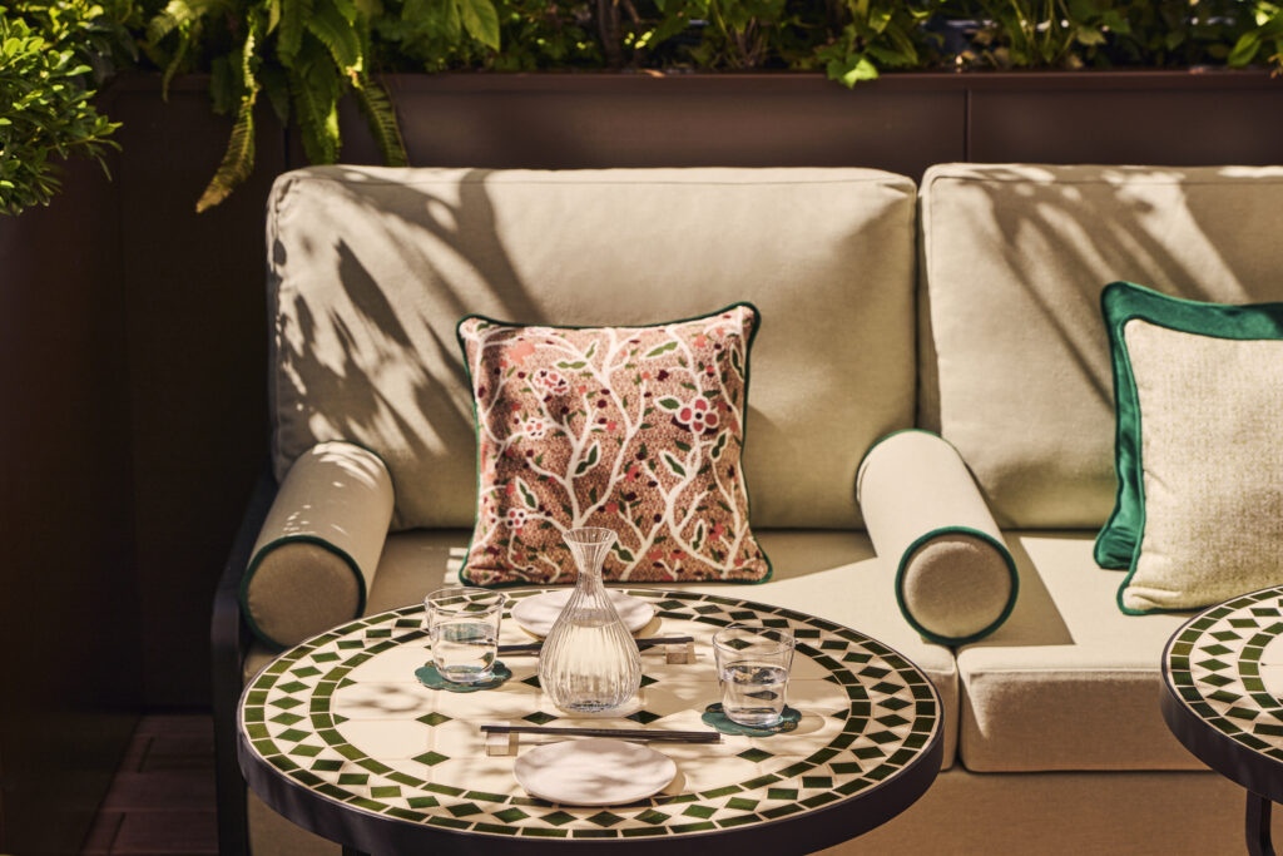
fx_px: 2816
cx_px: 642
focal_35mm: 79
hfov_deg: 25.7
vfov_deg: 17.3
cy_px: 428
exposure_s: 1/500
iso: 200
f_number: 5.6
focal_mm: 79
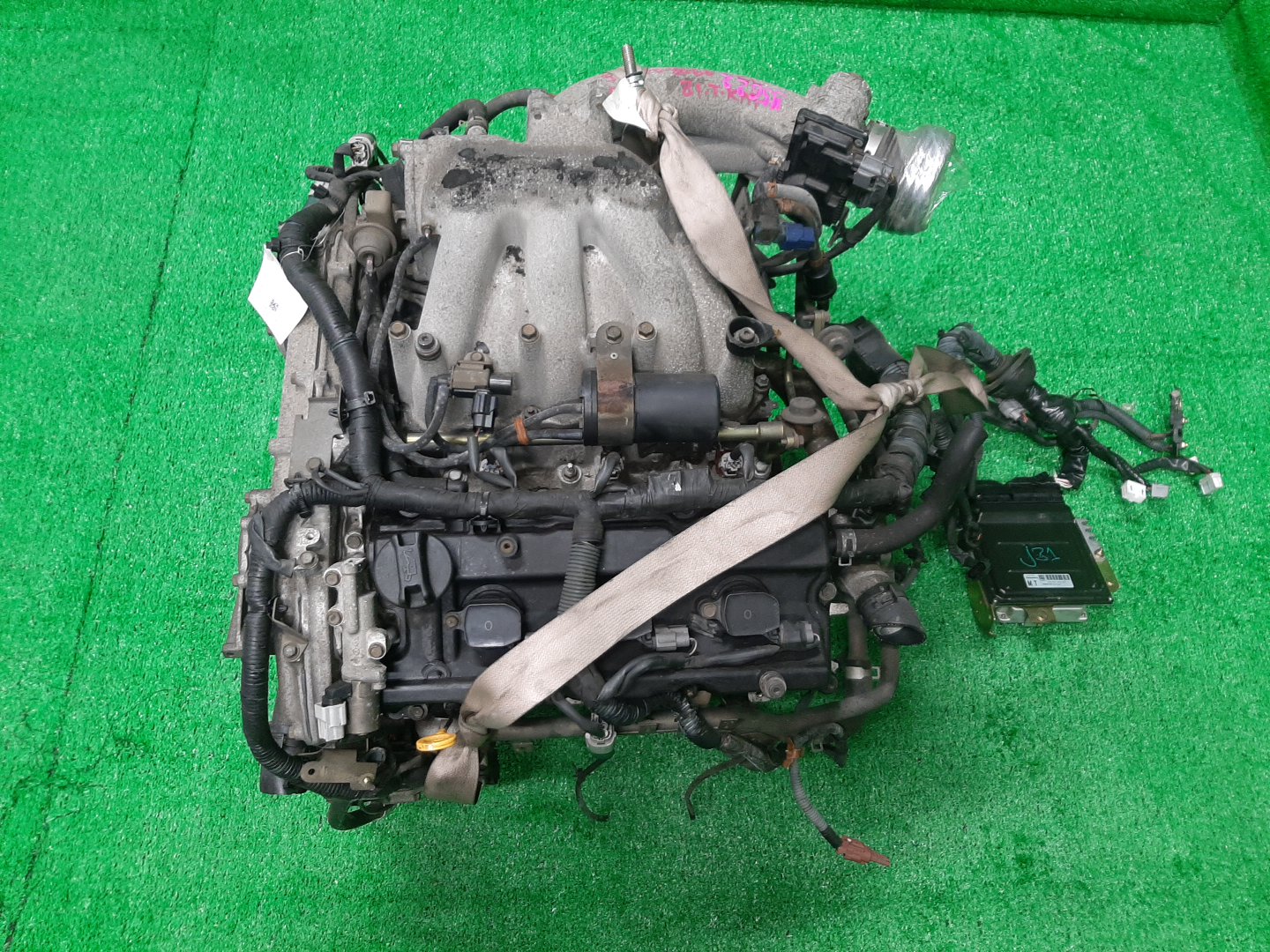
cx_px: 635
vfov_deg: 53.1
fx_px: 954
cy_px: 476
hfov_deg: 67.3
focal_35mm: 26
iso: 146
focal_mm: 3.93
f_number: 1.7
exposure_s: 1/50
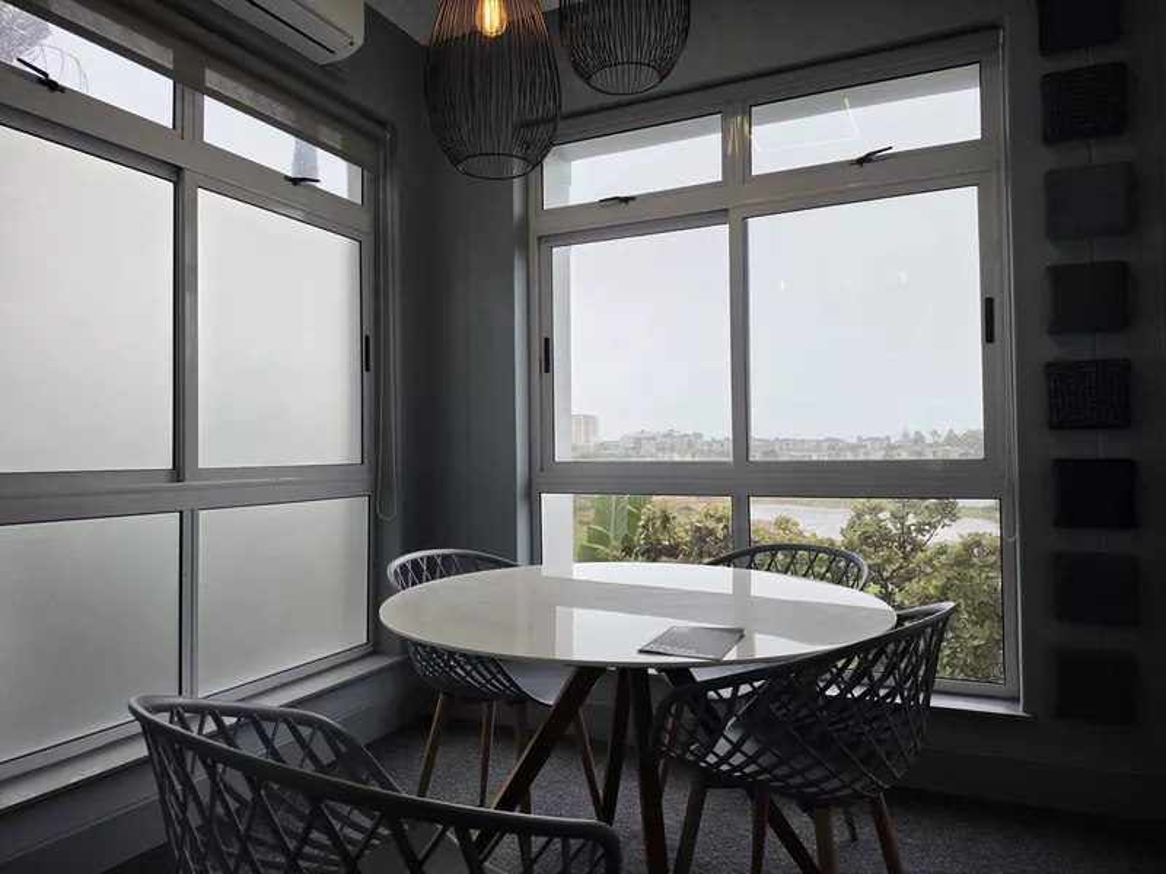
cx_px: 583
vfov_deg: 58.9
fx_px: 775
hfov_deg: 73.9
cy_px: 437
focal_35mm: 23
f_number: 1.4
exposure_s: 1/154
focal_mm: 6.5
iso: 10
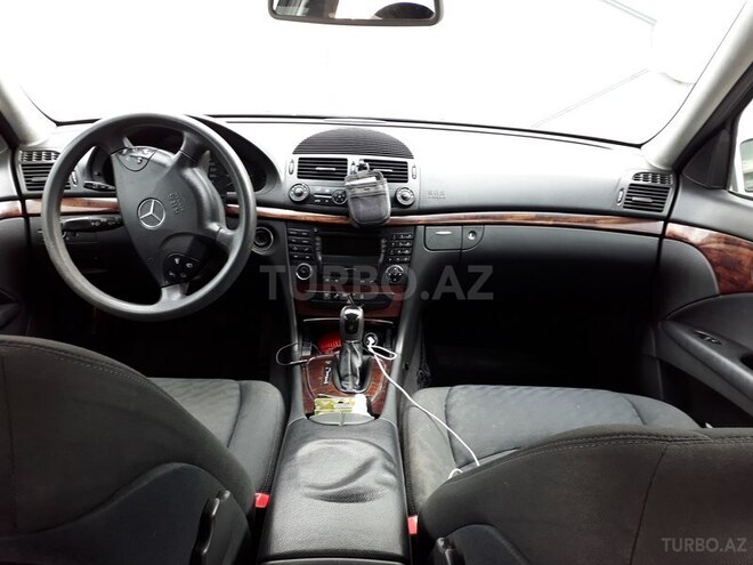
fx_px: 587
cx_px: 376
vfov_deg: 51.4
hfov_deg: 65.3
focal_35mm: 27
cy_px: 282
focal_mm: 3.6
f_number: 1.9
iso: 50
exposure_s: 1/33
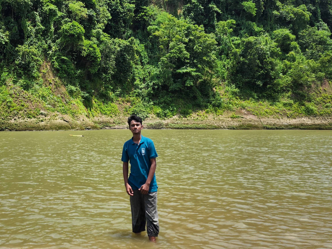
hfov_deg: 46.6
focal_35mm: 40
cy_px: 96
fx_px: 384
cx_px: 138
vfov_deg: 35.8
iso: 12
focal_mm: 6.4
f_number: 1.8
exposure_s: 1/703
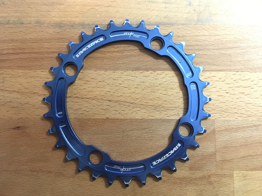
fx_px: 219
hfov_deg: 61.7
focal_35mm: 29
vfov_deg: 48.2
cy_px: 98
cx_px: 131
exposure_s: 1/15
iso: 400
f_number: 2.2
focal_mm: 4.15
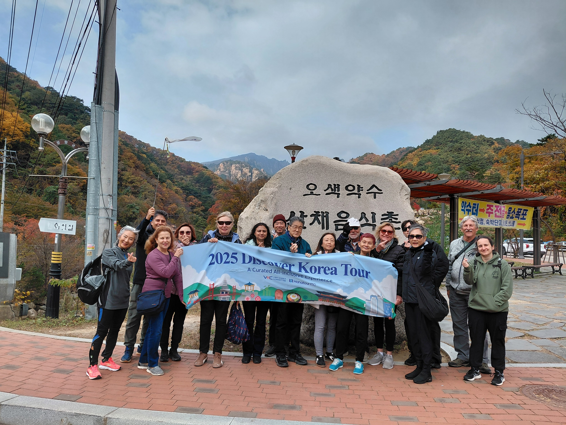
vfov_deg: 54.9
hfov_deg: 69.4
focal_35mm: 25
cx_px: 283
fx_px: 409
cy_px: 212
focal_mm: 4.69
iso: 50
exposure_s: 1/1661
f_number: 1.8
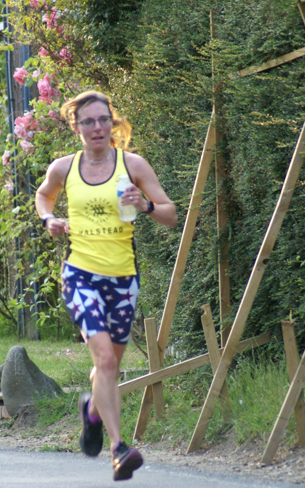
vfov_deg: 3.8
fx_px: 7326
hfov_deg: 2.4
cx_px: 134
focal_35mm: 551
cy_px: 252
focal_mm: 300
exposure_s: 1/125
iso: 800
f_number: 5.6
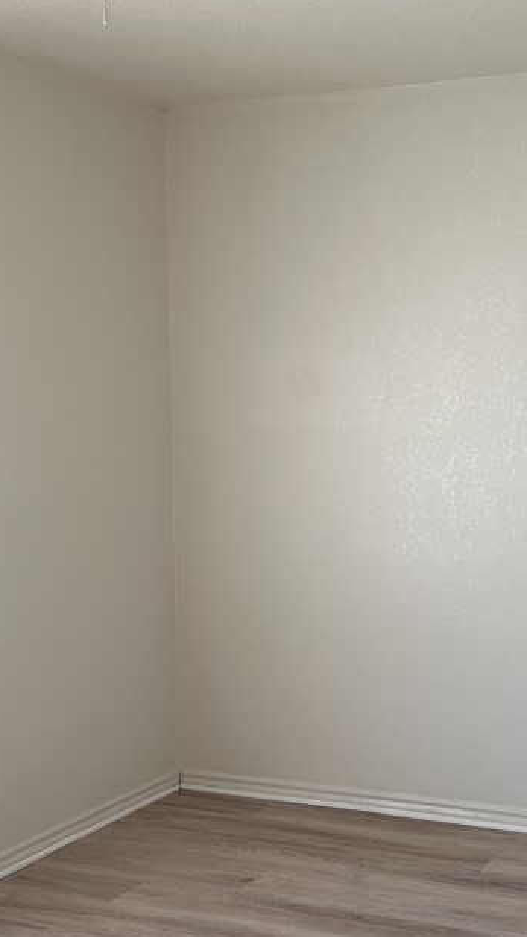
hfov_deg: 24.1
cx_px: 551
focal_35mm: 47
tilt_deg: -2.2
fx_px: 1168
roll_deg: -0.3
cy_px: 457
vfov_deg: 43.7
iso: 64
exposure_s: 1/172
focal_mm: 5.7
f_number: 1.5
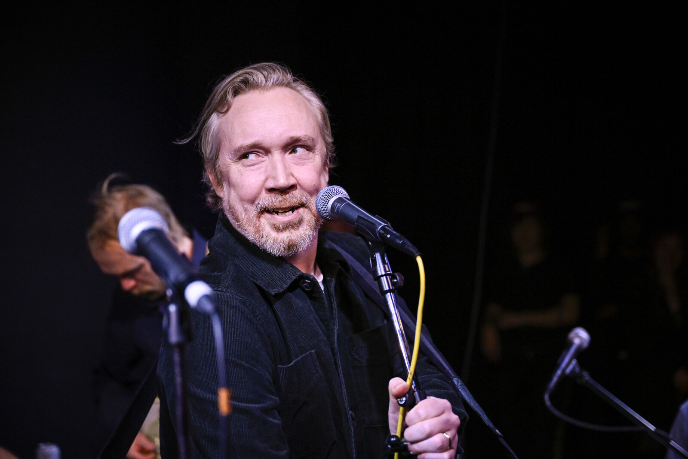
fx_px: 1166
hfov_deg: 32.9
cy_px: 230
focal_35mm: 61
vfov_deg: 22.3
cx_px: 344
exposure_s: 1/200
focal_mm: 61
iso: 4000
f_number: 3.2
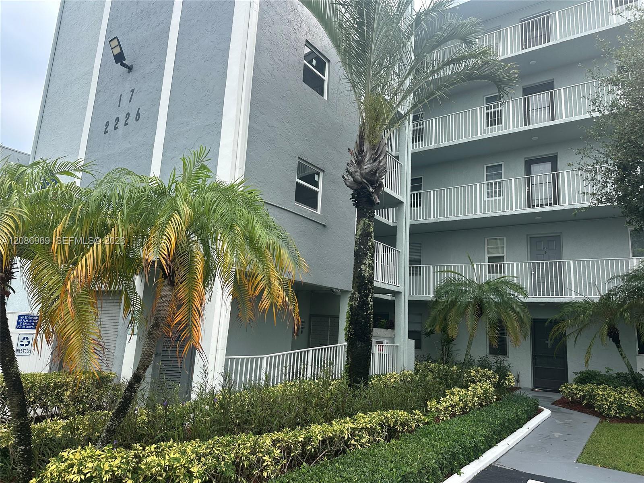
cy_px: 242
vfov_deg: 56.8
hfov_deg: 71.6
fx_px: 446
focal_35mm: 24
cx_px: 322
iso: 80
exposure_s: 1/1289
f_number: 1.78
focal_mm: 6.86
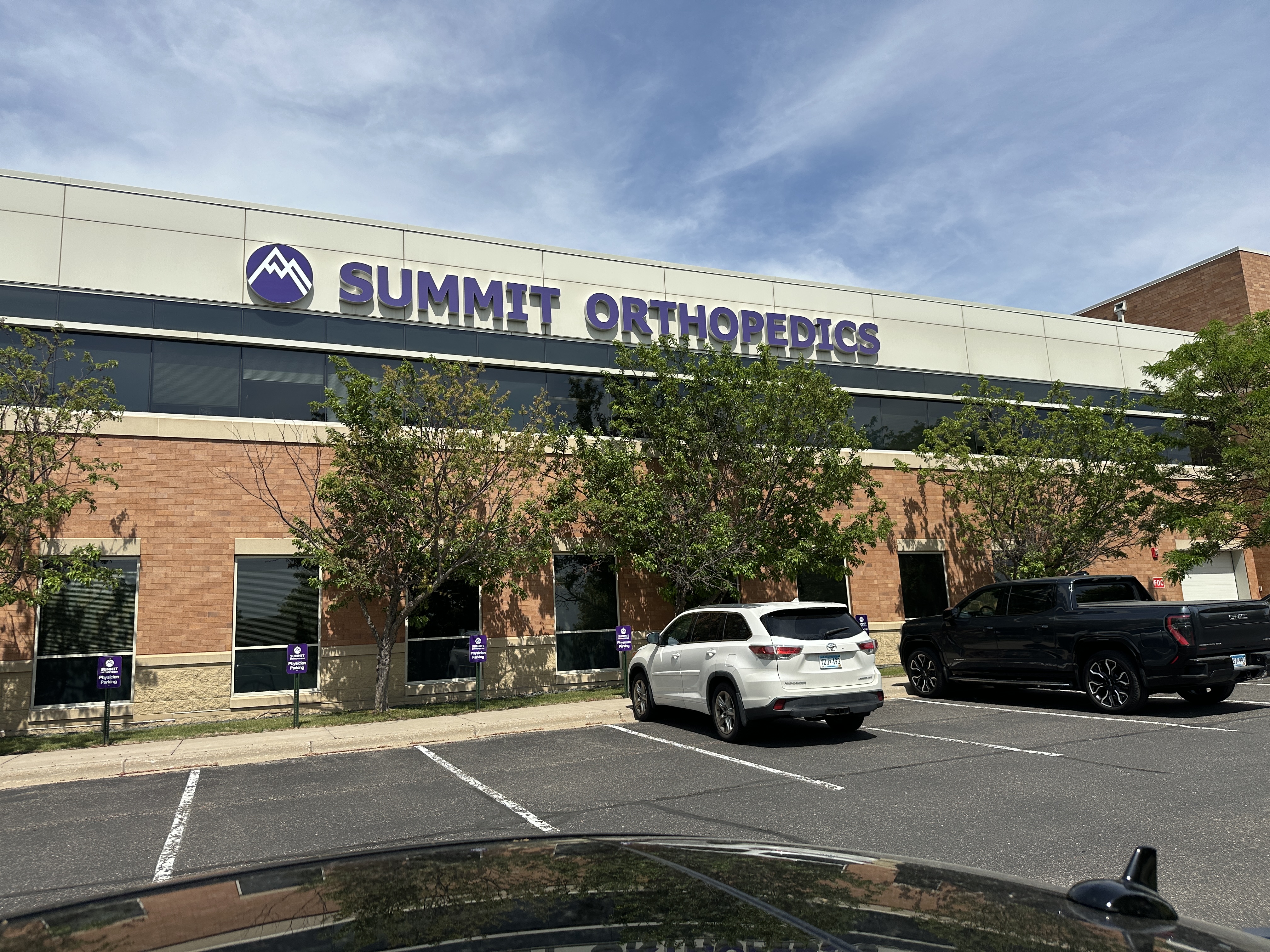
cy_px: 476
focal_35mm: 24
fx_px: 881
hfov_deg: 71.6
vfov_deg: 56.8
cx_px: 635
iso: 80
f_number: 1.78
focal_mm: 6.86
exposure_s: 1/6211
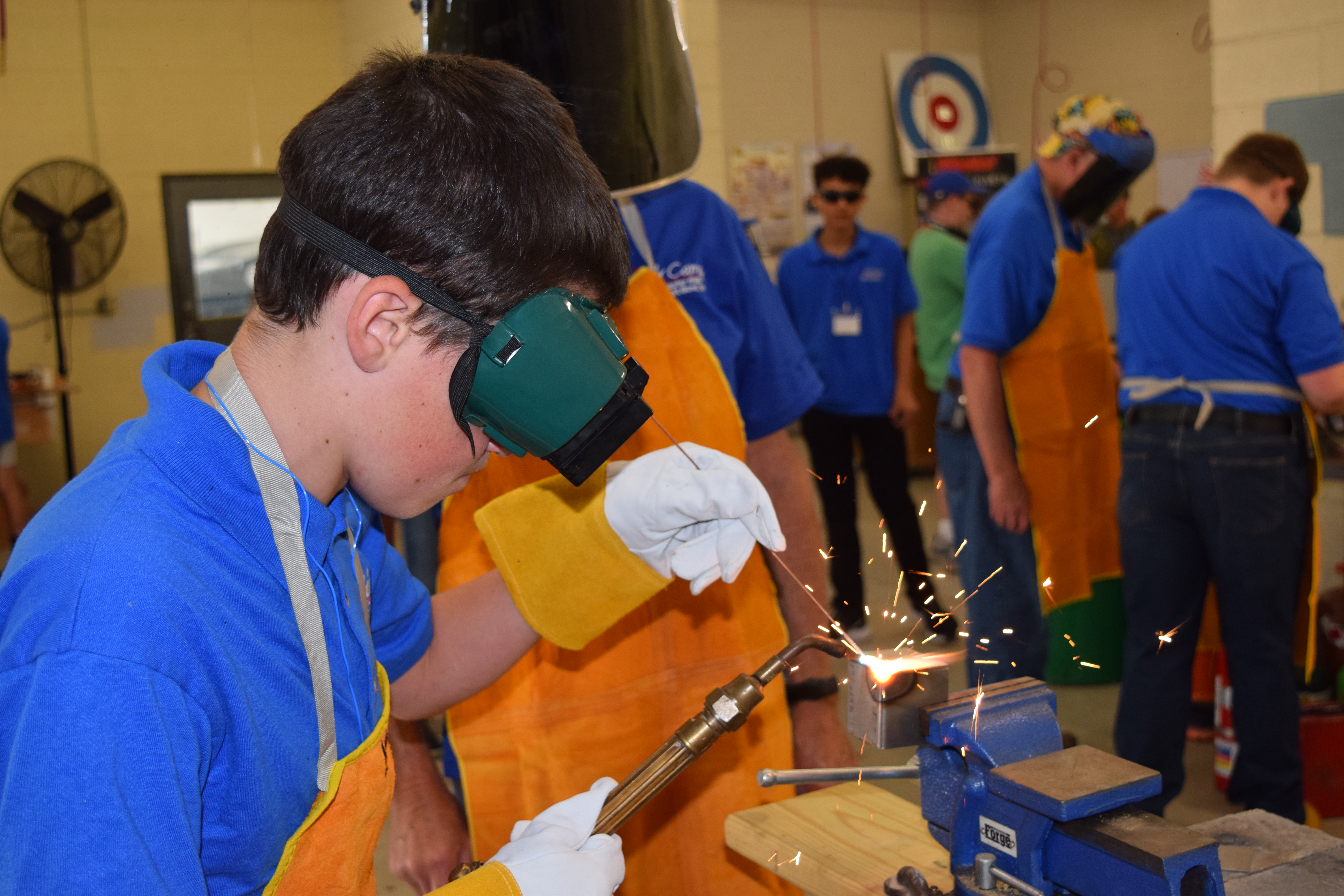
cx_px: 672
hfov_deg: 45.0
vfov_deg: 30.8
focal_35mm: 44
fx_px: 1624
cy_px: 448
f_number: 5.6
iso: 800
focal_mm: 29
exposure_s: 1/125
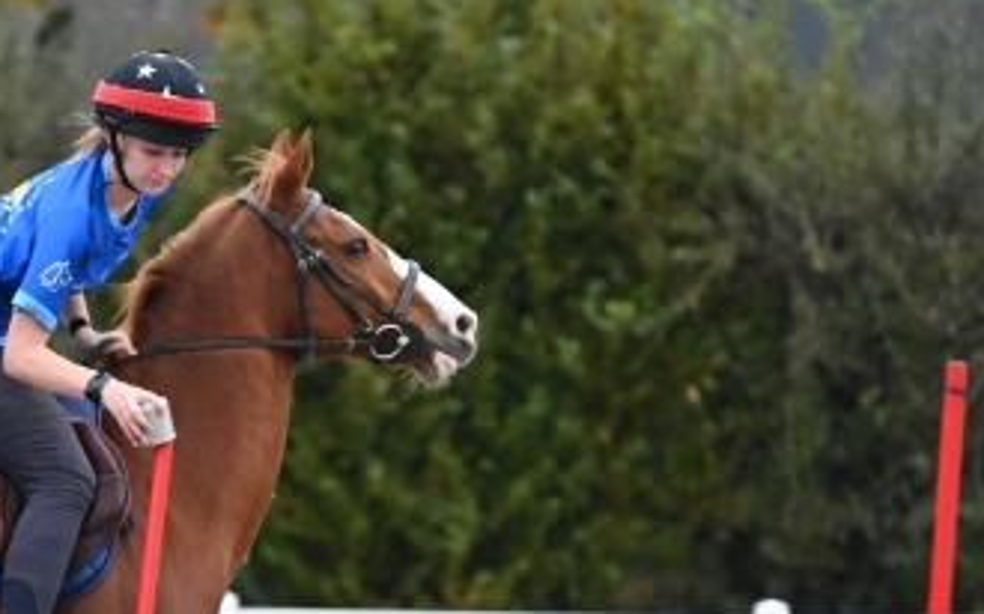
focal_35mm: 592
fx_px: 15870
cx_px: -15
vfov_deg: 2.2
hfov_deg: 3.5
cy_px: 528
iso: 10000
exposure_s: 1/1250
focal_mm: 240
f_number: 5.6
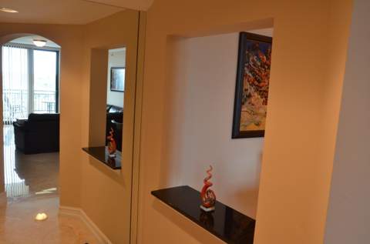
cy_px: 122
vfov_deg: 41.5
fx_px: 323
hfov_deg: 59.6
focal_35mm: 32
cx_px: 185
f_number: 8
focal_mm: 21
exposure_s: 1/13
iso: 640
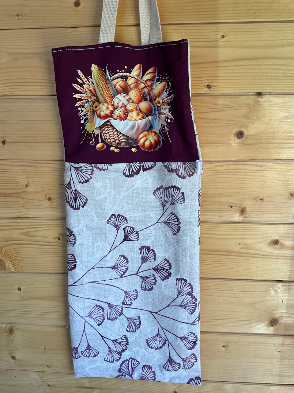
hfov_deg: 48.2
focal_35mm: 29
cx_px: 147
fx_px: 328
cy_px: 196
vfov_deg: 61.7
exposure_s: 1/100
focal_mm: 3
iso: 25
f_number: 1.8
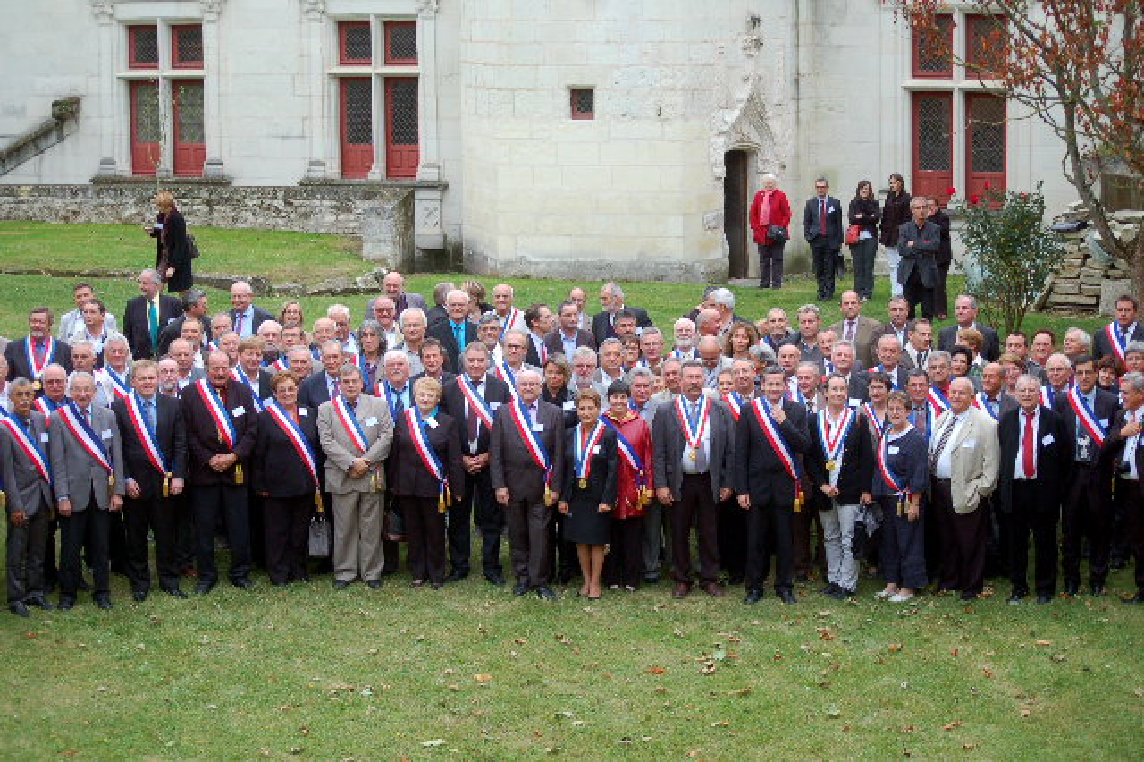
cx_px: 572
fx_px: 2668
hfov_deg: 24.2
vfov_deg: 16.2
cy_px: 381
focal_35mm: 84
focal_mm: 56
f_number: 4
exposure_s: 1/160
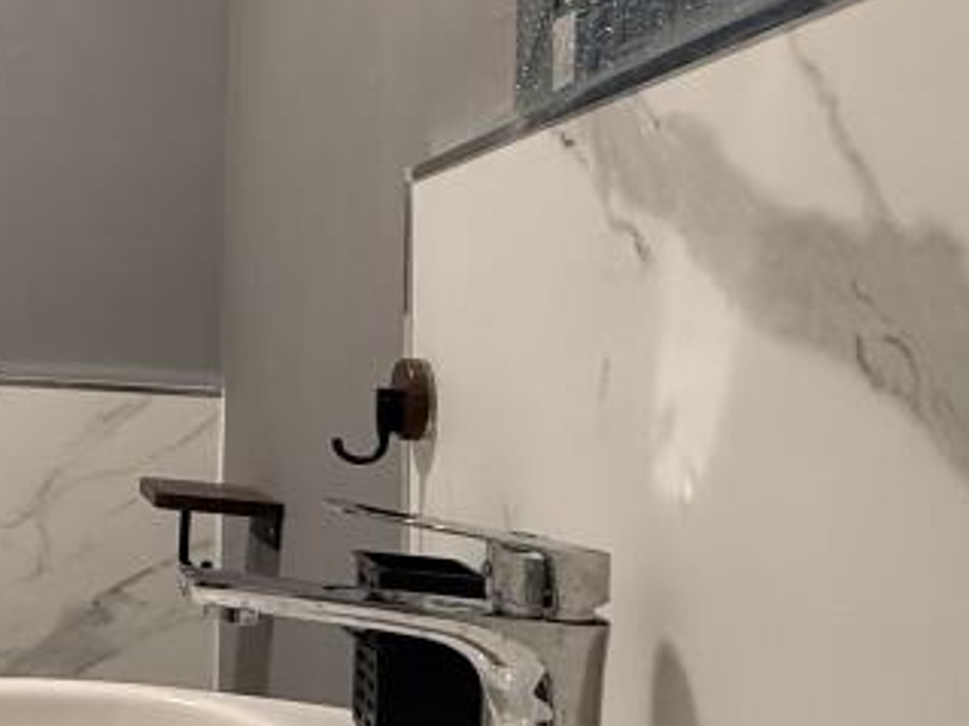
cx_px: -504
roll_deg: -1.8
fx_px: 1259
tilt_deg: +1.6
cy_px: 310
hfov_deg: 27.7
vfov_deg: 32.1
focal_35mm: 45
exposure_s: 1/100
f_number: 2.2
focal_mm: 2.22
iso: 250
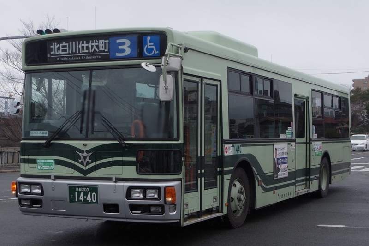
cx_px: 184
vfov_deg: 42.3
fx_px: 318
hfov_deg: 60.3
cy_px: 123
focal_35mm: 31
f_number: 4
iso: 200
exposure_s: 1/500
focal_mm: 21.25
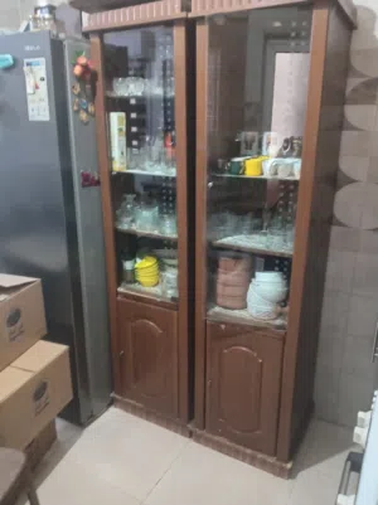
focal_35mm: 27
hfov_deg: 51.3
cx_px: 189
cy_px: 252
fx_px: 394
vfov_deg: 65.4
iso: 3057
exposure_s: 1/16.7
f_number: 1.8
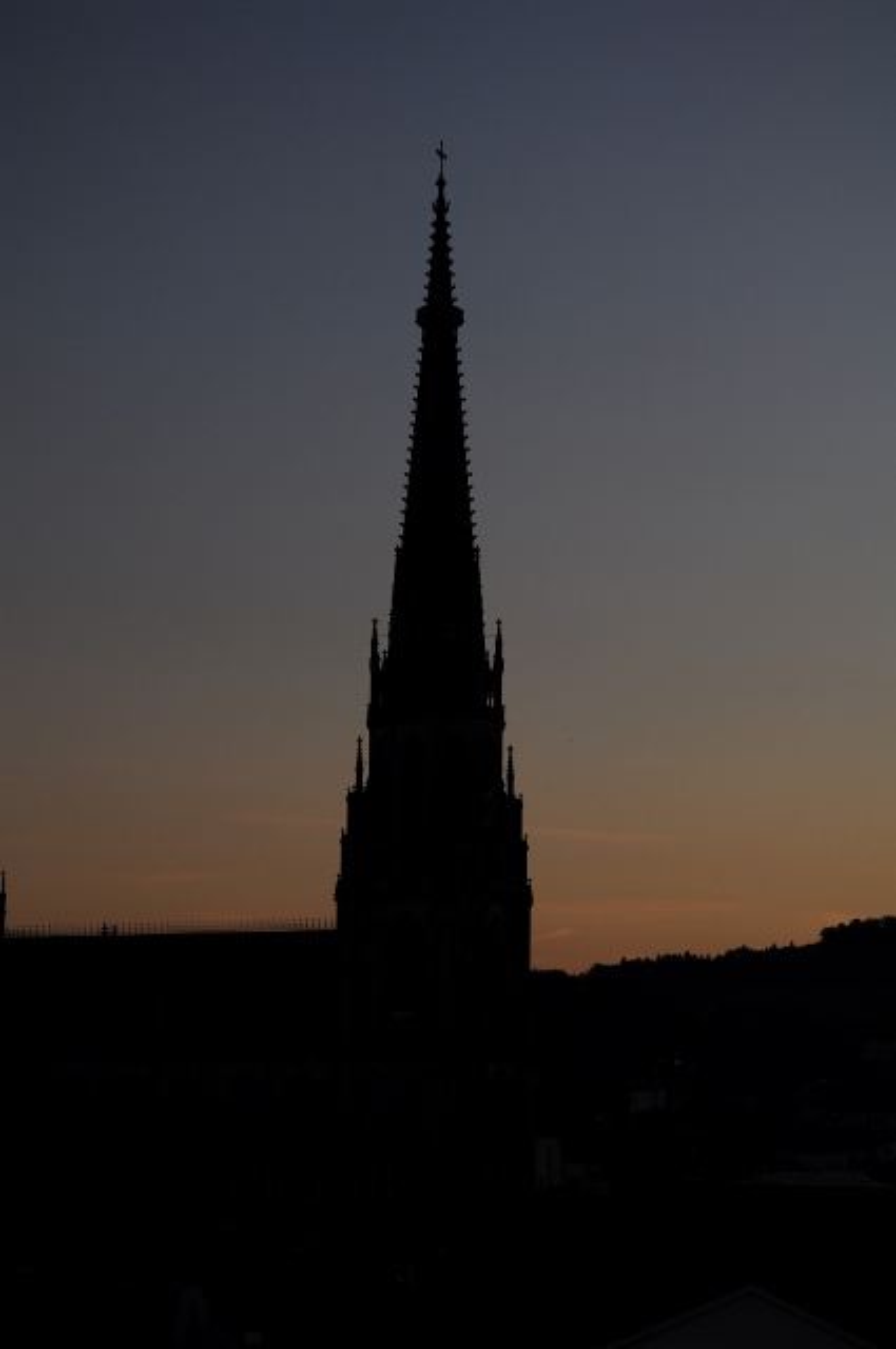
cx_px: 448
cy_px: 674
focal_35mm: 78
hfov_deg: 17.4
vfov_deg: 26.0
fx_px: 2920
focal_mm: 52
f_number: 9
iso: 200
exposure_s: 1/320
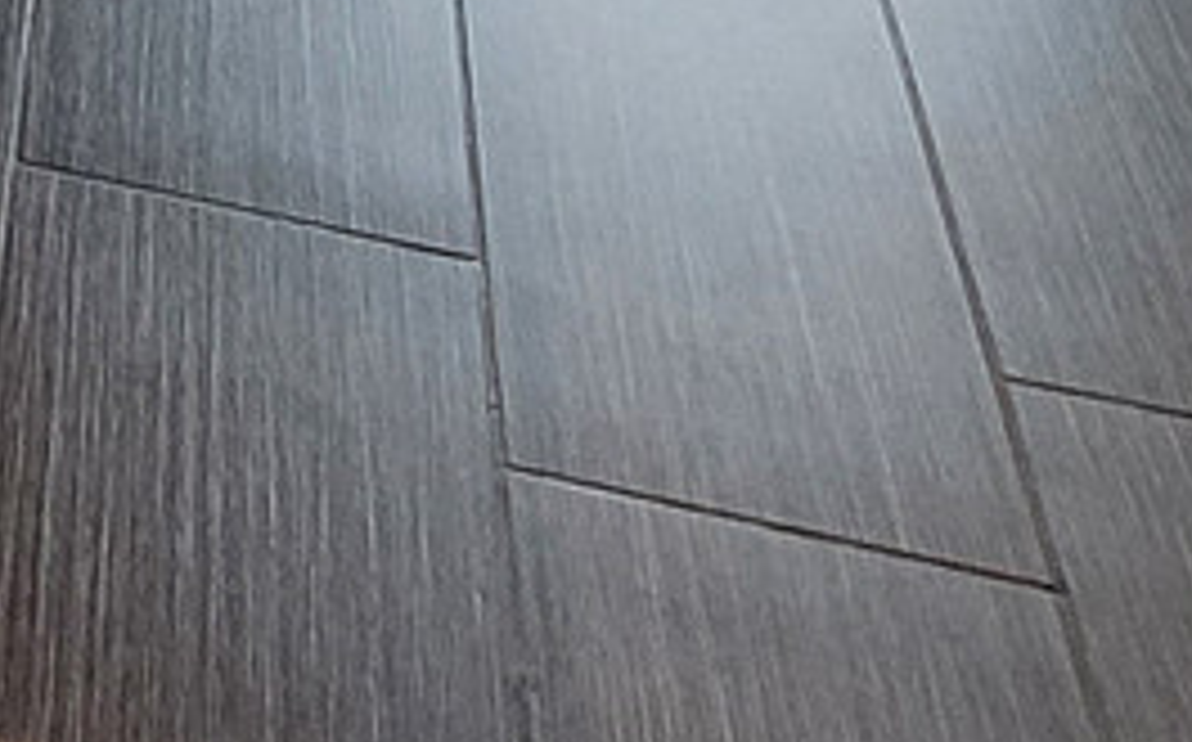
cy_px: -1282
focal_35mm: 80
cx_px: -472
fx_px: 2596
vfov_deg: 11.7
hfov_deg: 22.4
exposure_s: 1/60
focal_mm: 1.74
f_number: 2.2
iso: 160
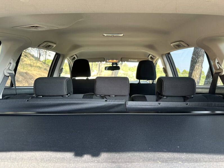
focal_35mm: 24
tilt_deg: -0.6
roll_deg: +4.5
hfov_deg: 71.6
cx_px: 112
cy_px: 84
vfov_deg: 56.8
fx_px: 155
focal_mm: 6.86
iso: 125
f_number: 1.78
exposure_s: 1/121
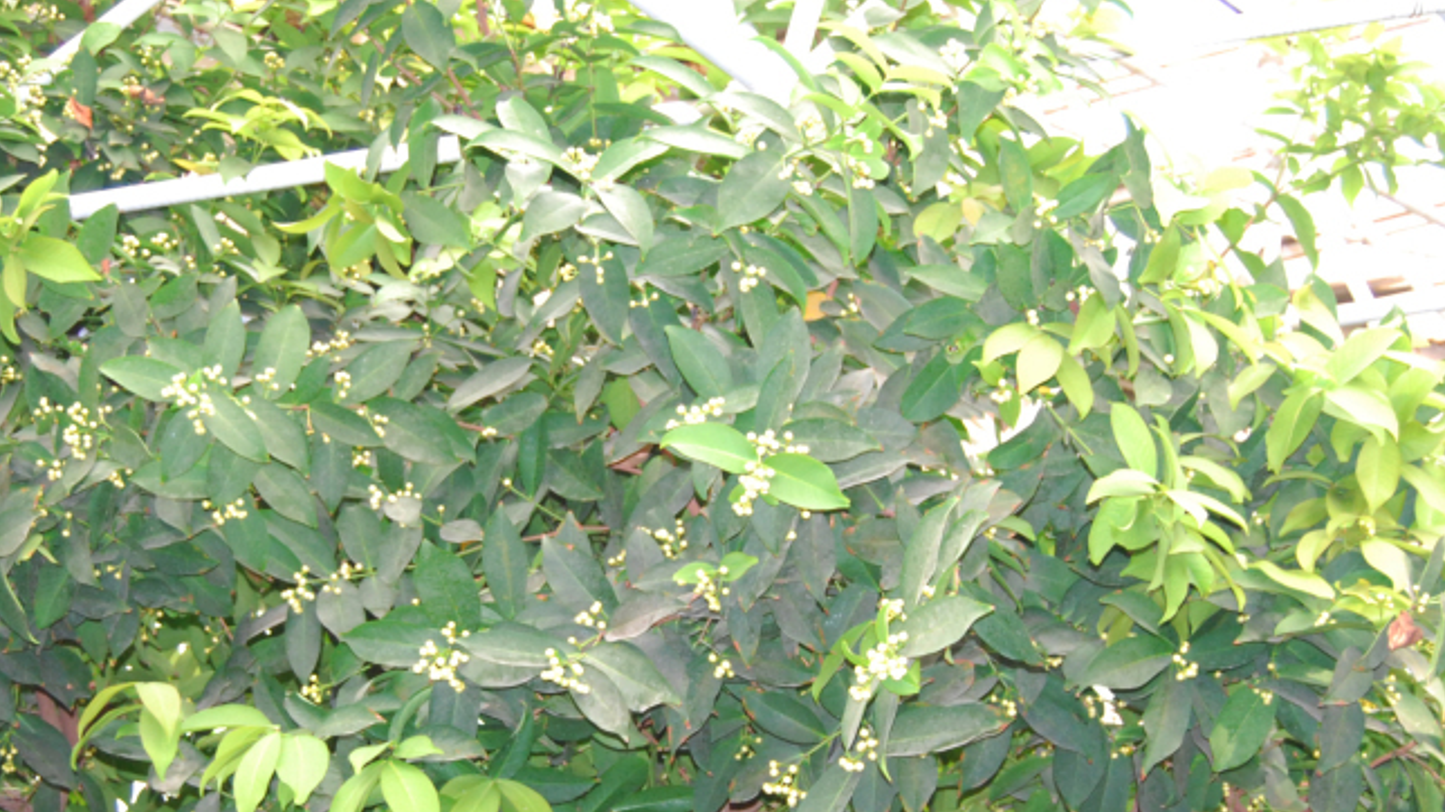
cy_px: 609
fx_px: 2873
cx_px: 617
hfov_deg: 28.2
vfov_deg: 16.0
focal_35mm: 75
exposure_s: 1/60
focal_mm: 30
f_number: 4.2
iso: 900
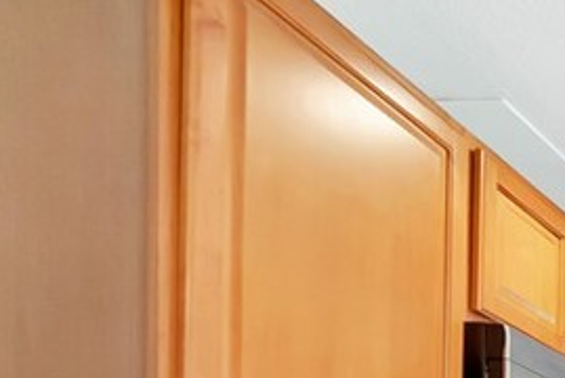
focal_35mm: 57
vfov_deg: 19.4
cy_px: 633
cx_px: 1033
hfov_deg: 21.5
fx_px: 896
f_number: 2.8
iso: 640
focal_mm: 10
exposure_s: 1/320
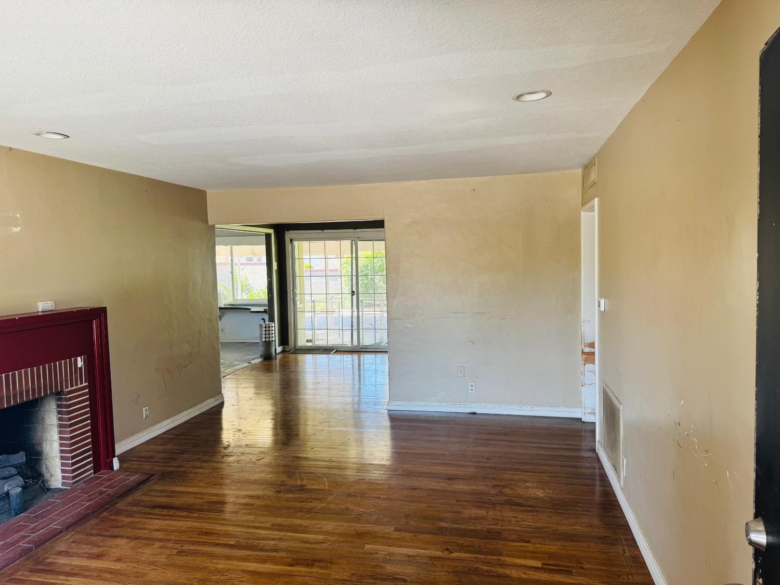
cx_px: 390
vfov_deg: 56.8
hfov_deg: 71.6
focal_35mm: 24
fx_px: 541
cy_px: 292
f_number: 1.78
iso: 100
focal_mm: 6.76
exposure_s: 1/121
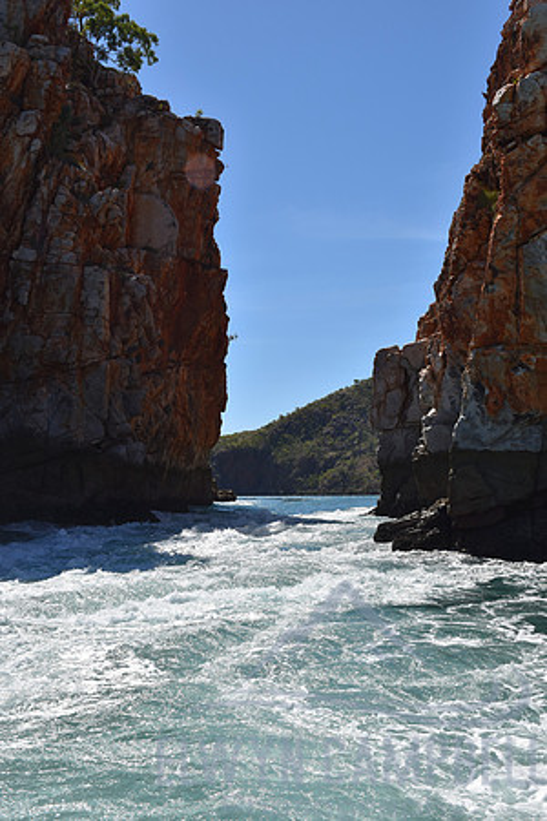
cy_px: 410
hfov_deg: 33.0
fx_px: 923
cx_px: 274
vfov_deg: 47.9
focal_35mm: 40
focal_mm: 27
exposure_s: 1/500
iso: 200
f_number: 11
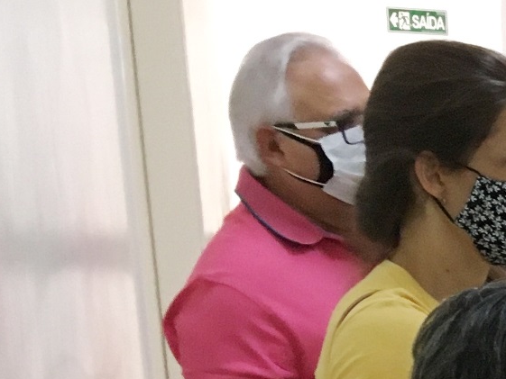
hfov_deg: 13.4
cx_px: 1035
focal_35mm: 125
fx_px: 1828
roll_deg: -2.7
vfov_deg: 11.0
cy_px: 716
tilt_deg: -17.8
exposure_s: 1/30
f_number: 2.2
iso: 100
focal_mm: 4.15
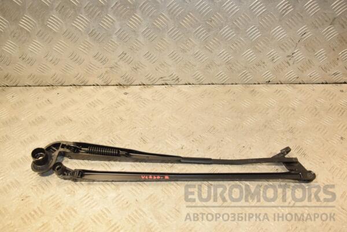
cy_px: 116
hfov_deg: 57.2
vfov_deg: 40.0
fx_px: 318
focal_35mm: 33
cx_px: 174
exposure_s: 1/200
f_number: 5.6
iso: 800
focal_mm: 22
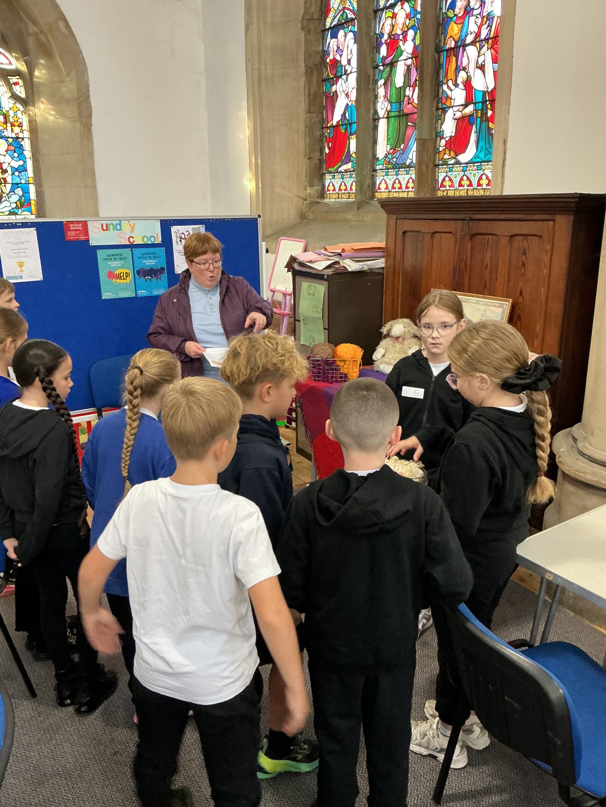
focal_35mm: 29
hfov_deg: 48.2
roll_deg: +1.1
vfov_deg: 61.7
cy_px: 404
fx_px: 677
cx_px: 303
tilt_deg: -17.6
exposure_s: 1/40
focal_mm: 3
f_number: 1.8
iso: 200
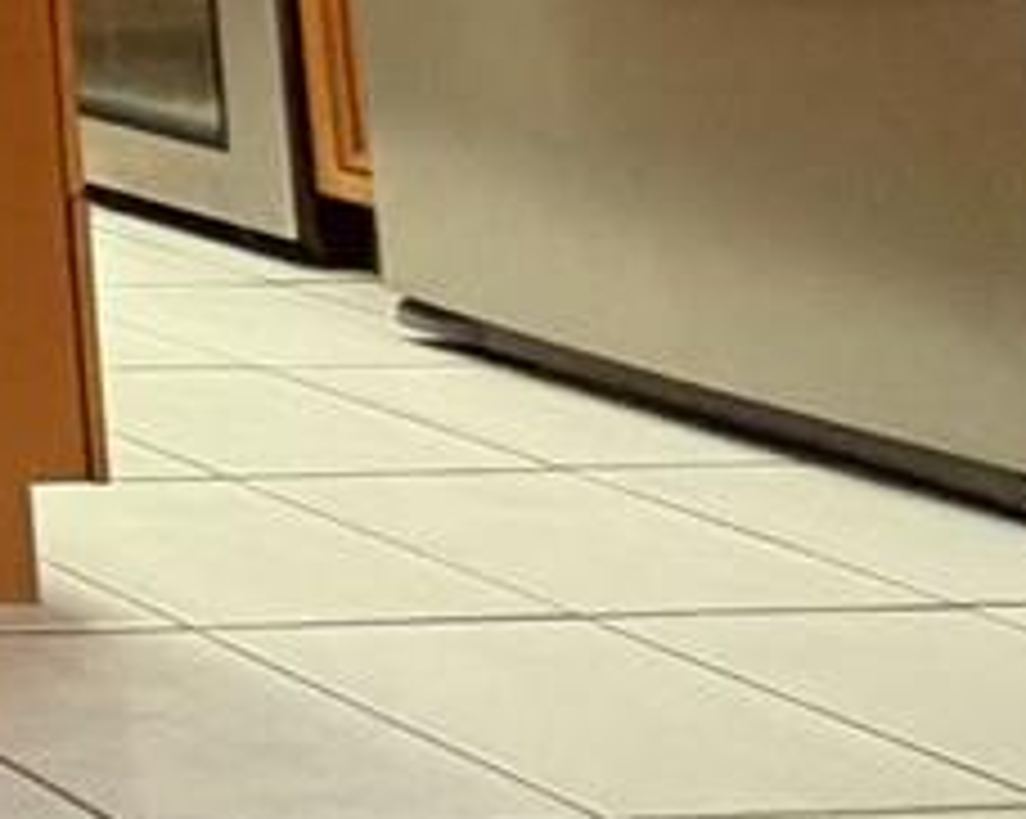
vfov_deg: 13.3
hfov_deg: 12.2
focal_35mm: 96
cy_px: -914
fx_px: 2913
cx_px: -1858
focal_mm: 2.22
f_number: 2.2
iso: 500
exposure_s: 1/60
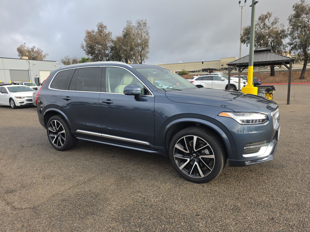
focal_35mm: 23
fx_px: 206
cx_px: 155
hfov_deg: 73.9
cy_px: 116
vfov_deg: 58.9
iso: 10
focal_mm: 6.5
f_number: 1.4
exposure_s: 1/119
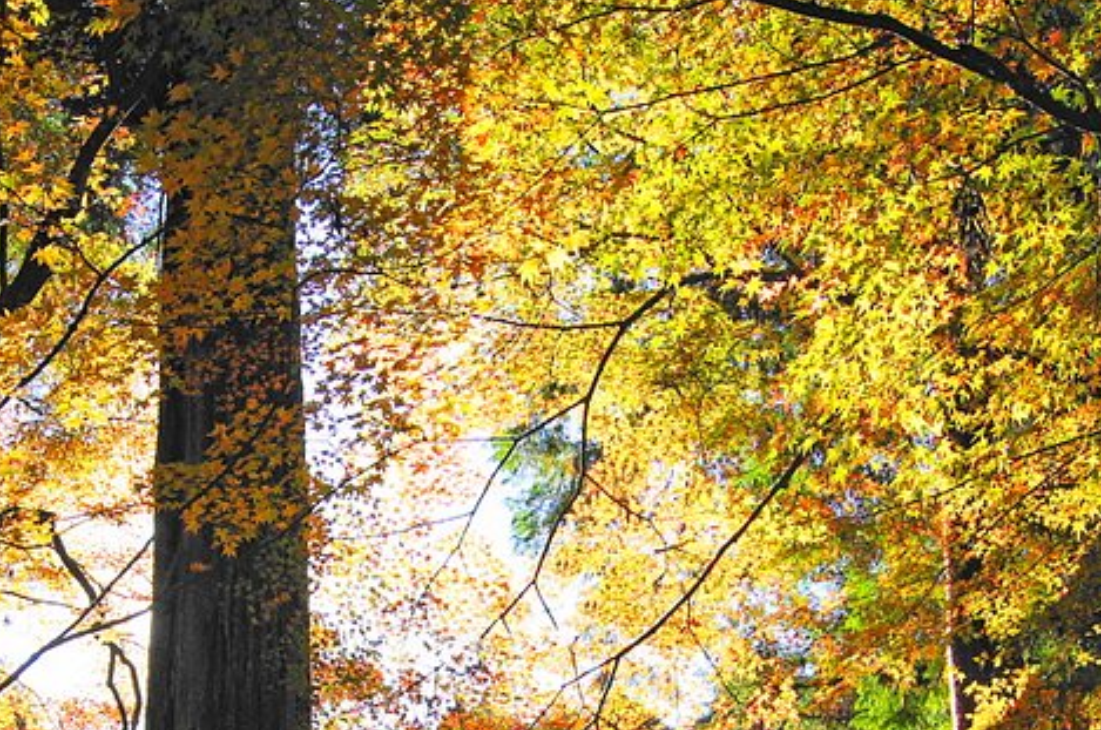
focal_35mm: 59
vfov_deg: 21.8
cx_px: 427
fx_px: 1801
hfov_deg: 33.9
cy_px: 793
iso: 100
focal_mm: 18
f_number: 9
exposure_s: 1/40
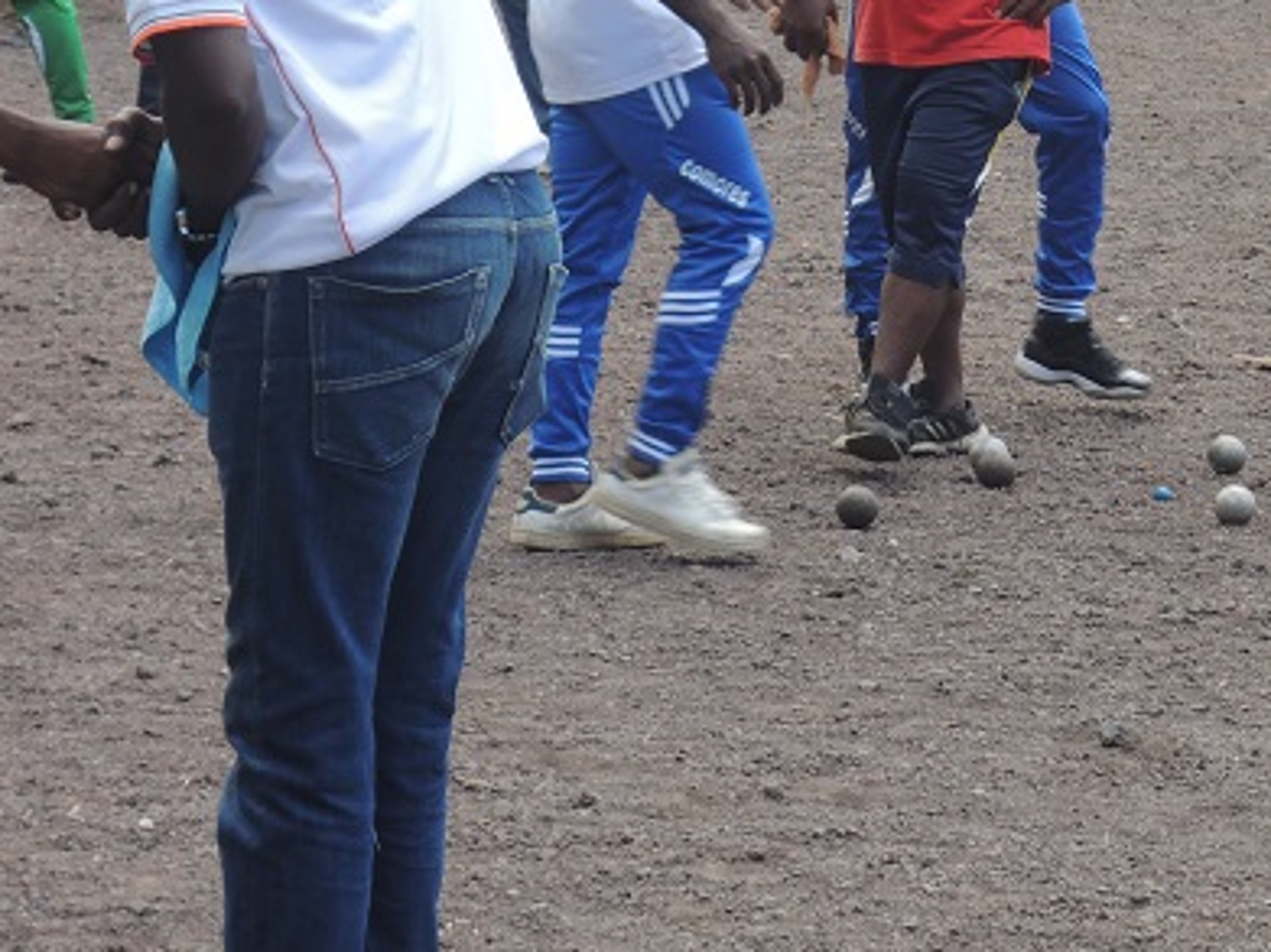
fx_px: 7048
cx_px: 1027
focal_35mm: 192
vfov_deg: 7.7
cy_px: 231
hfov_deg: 10.3
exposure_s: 1/125
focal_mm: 17.9
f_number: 5.5
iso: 100
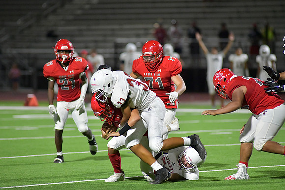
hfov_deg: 6.9
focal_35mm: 300
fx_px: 2375
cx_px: 142
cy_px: 95
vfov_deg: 4.6
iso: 8000
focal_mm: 300
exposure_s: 1/1250
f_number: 4
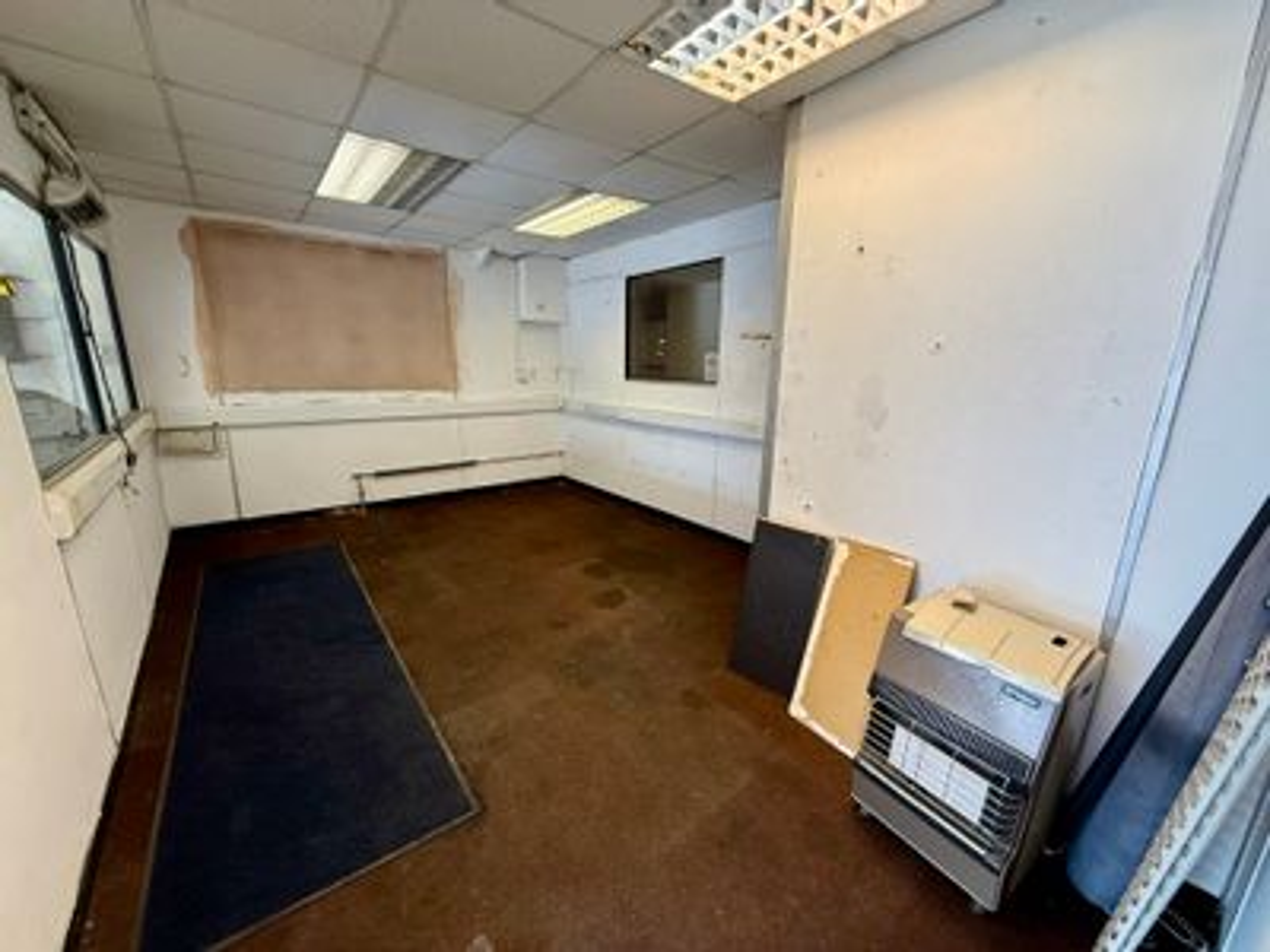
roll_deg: -1.6
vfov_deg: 85.7
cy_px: 476
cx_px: 635
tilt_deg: -12.4
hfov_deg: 102.1
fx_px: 514
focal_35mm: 14
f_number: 2.2
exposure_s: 1/100
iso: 160
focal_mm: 2.22
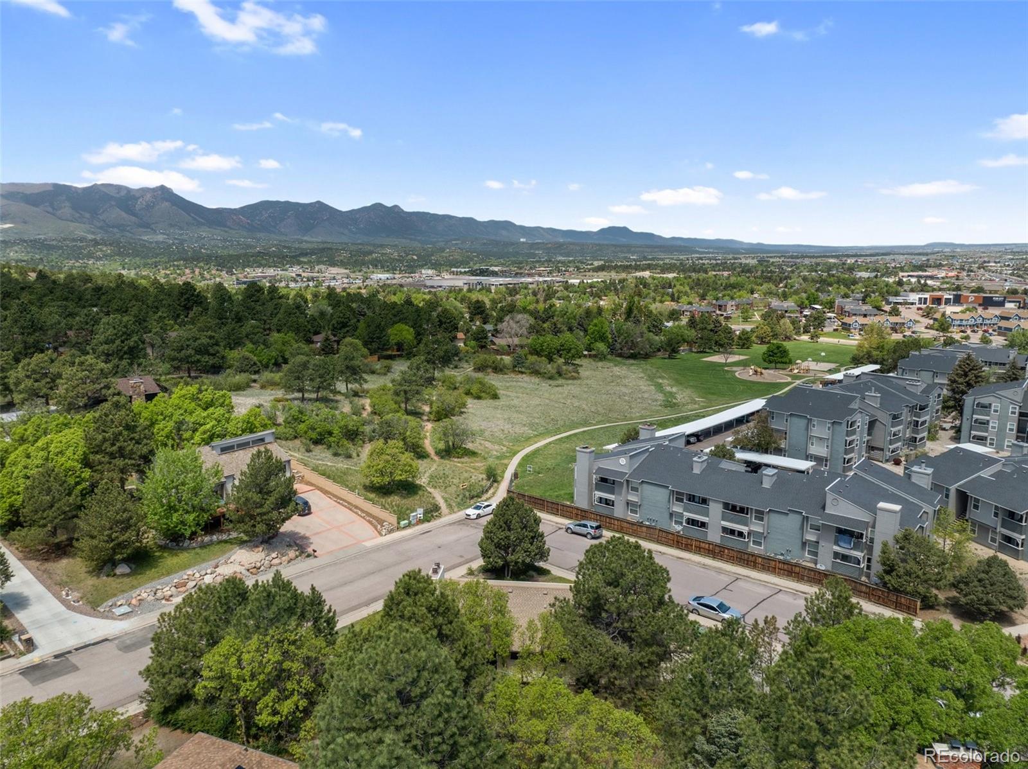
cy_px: 384
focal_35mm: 24
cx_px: 514
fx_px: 712
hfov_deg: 71.6
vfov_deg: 56.7
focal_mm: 12.29
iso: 150
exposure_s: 1/2000
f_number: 2.8
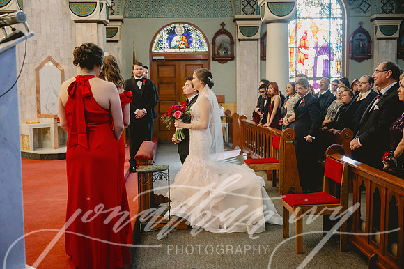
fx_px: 482
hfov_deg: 45.5
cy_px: 134
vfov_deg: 31.2
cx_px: 202
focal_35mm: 43
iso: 2000
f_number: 2.8
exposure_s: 1/250
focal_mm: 43
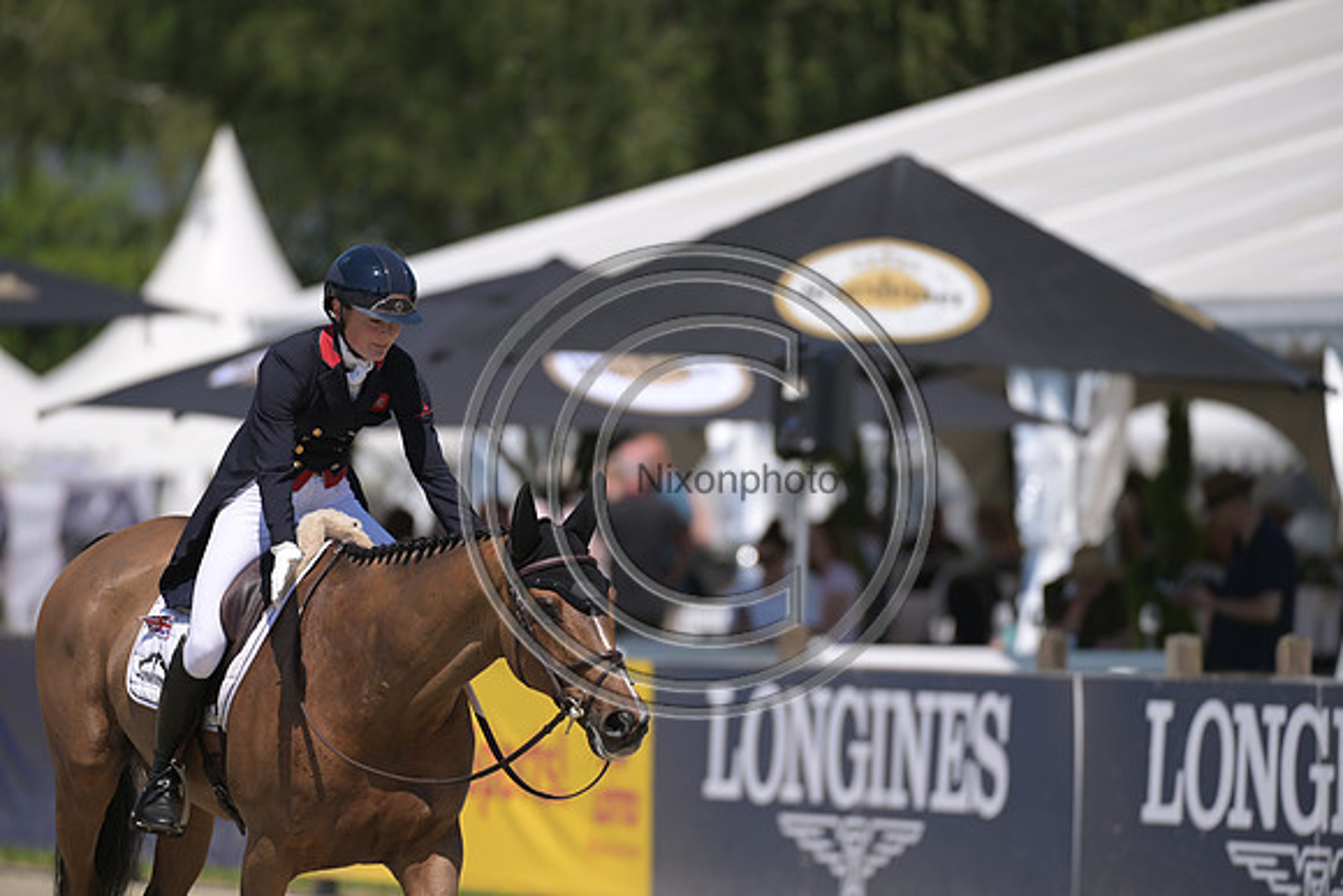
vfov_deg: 3.4
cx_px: 672
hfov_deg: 5.2
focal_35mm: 400
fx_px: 14925
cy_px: 448
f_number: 5
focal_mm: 400
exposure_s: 1/1250
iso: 160
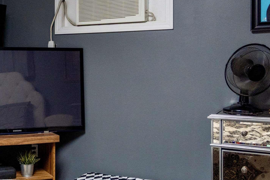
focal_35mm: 52
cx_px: 30
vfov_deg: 25.9
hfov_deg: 36.0
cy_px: 75
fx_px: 390
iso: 1000
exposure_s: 1/100
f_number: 3.5
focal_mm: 16
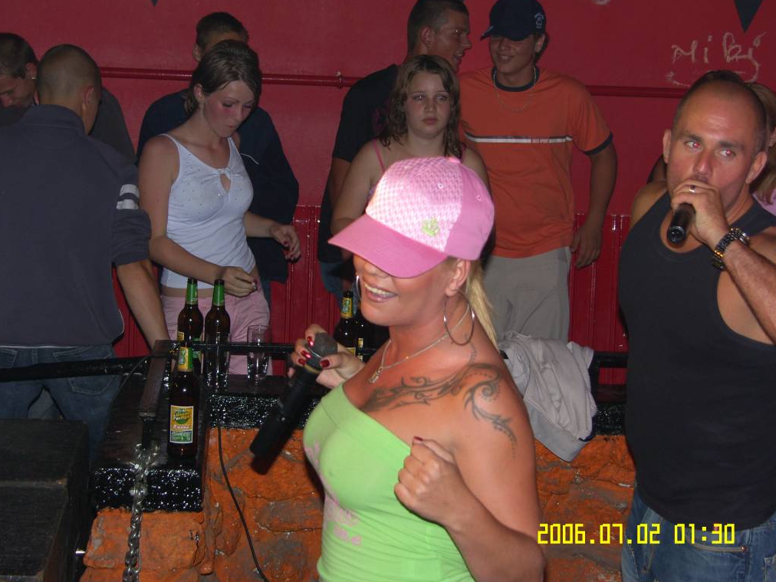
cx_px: 389
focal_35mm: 86
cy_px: 288
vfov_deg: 17.2
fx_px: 1928
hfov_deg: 22.8
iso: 100
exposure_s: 1/80
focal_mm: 22
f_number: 3.2
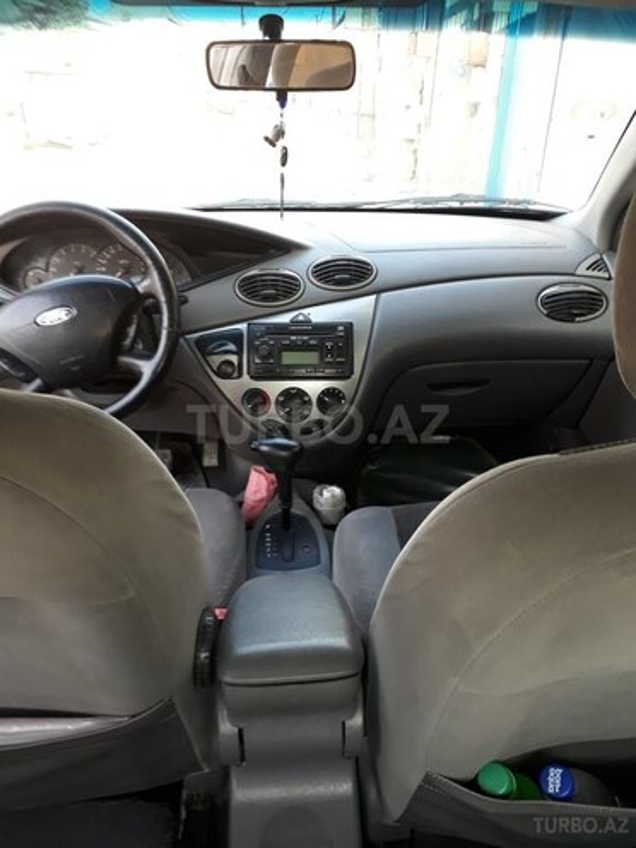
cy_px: 424
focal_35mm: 27
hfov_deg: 51.4
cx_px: 318
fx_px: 661
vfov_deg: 65.3
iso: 64
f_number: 1.9
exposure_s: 1/33
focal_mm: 3.6
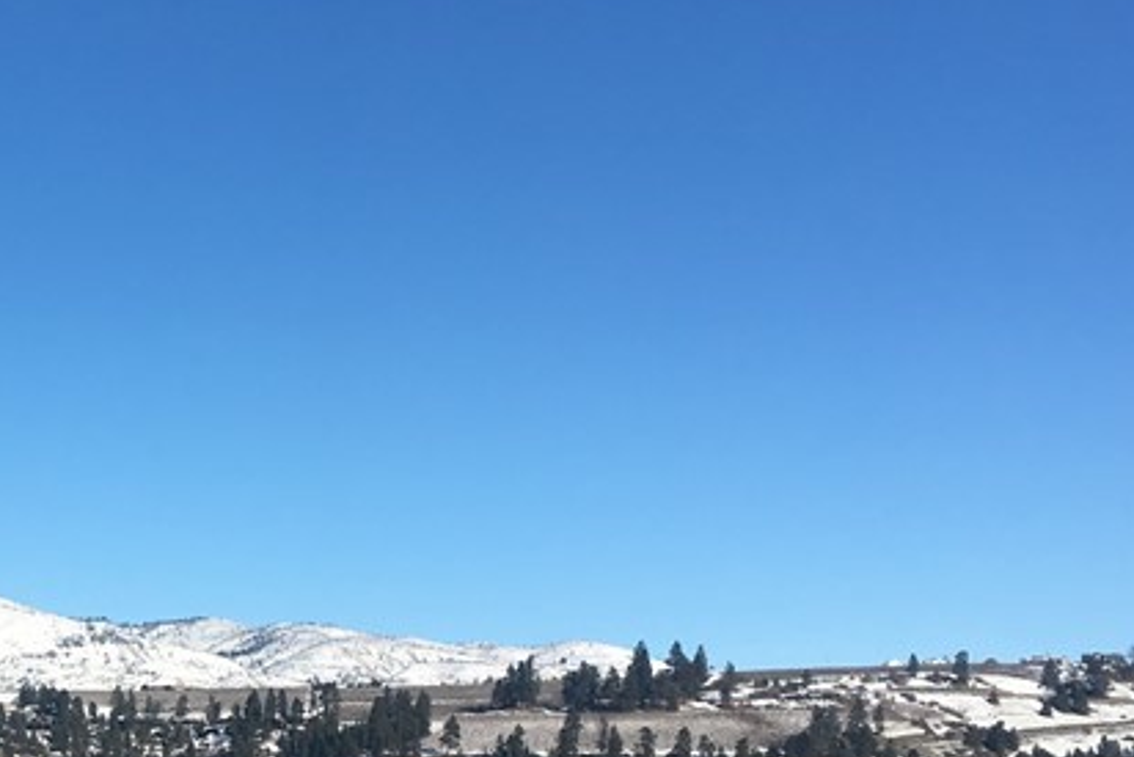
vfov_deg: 17.8
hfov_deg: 25.5
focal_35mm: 75
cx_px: -30
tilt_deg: +2.4
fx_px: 2363
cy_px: 749
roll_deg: +0.0
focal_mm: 4.15
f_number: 2.2
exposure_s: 1/2481
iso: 25
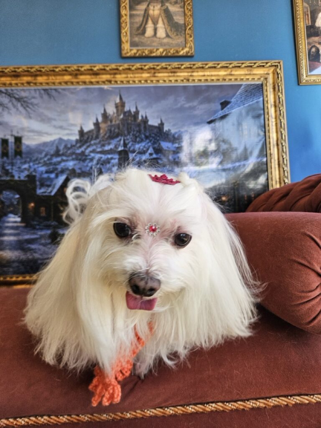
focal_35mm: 23
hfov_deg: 58.9
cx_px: 160
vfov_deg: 73.9
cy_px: 214
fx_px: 284
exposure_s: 1/359
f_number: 1.8
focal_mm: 5.4
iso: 100
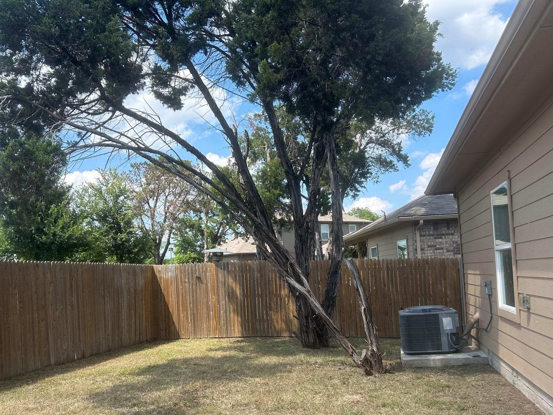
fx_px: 511
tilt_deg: +2.5
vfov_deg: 43.9
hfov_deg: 56.8
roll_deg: +3.3
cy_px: 254
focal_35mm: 32
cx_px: 258
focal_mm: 5.7
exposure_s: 1/2083
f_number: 1.5
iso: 50
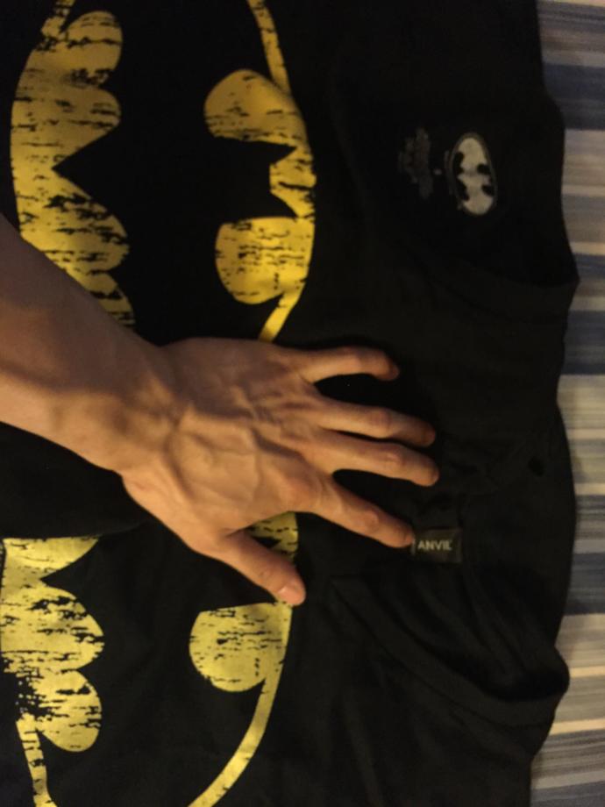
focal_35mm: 29
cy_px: 404
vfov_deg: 61.7
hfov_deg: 48.2
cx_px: 302
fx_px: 676
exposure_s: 1/15
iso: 800
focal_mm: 4.15
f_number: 2.2
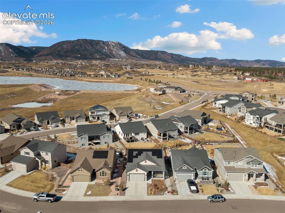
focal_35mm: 27
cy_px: 106
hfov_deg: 65.4
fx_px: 222
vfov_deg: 51.3
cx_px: 142
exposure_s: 1/60
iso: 100
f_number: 2.9
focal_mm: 4.78
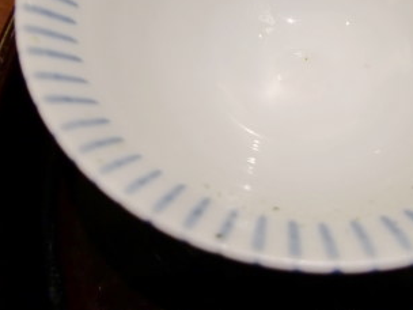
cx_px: 228
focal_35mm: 46
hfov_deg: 41.2
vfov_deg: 31.3
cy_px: 107
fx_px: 549
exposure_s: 1/60
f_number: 2.6
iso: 200
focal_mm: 4.9
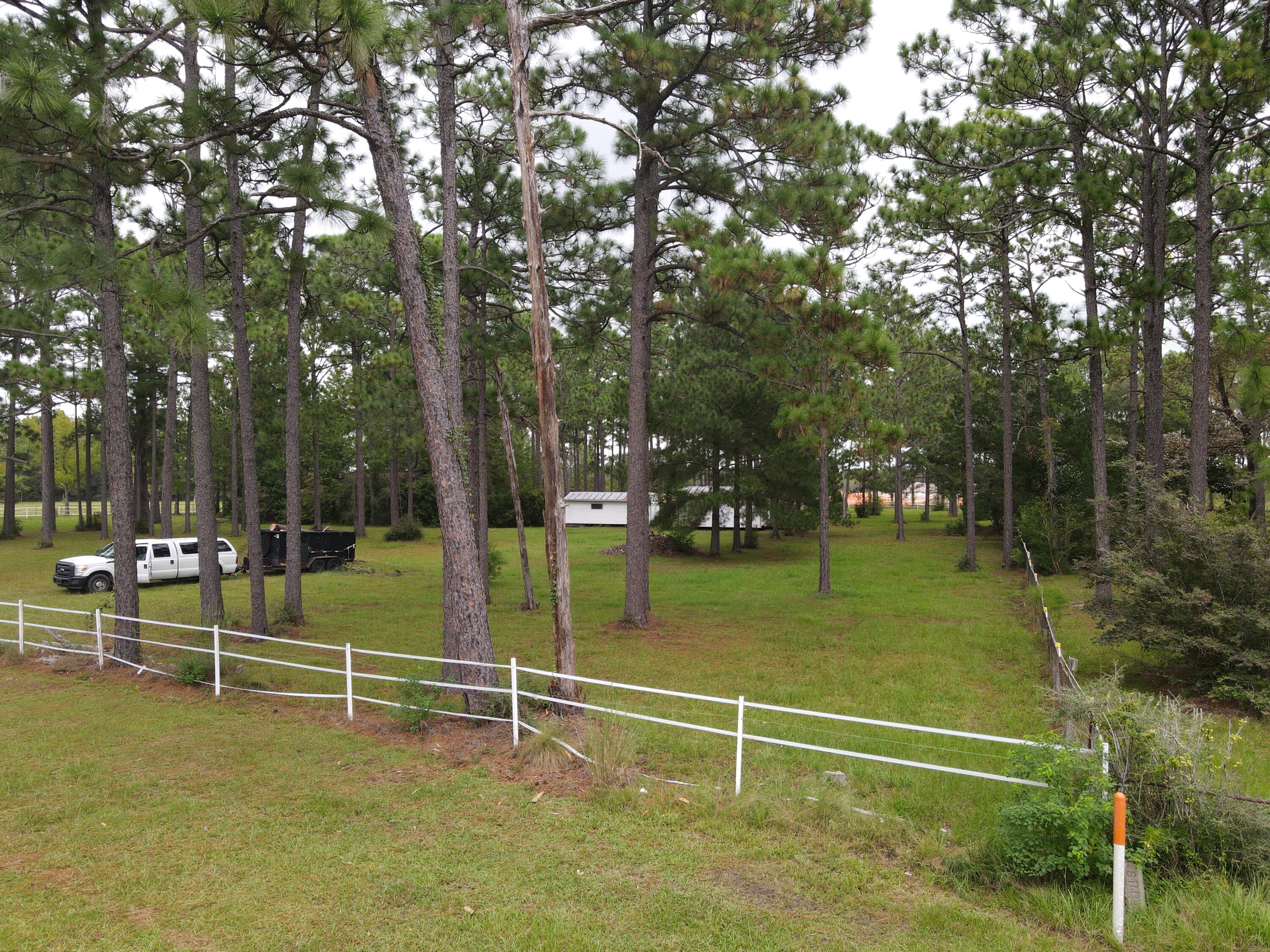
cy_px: 476
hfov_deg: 71.6
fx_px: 881
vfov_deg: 56.8
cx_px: 635
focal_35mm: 24
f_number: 2.8
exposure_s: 1/100
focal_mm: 4.5
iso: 100
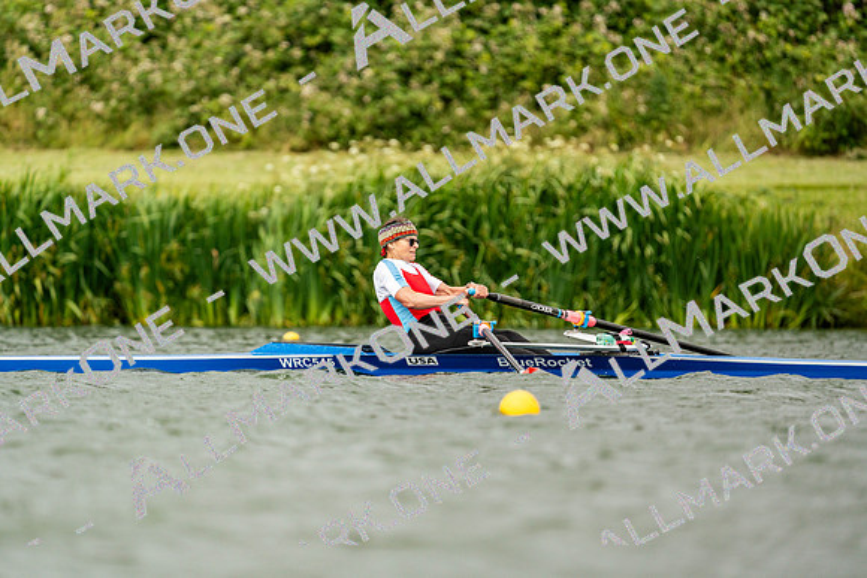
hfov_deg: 3.4
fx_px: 14453
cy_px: 289
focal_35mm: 600
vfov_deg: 2.3
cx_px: 434
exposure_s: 1/2000
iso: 640
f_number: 6.3
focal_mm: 600
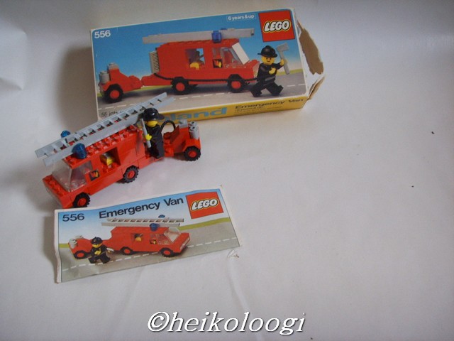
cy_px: 170
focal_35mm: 39
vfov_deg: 36.8
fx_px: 511
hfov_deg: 47.9
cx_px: 227
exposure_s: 1/45
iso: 152
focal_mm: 6.6
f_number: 3.5
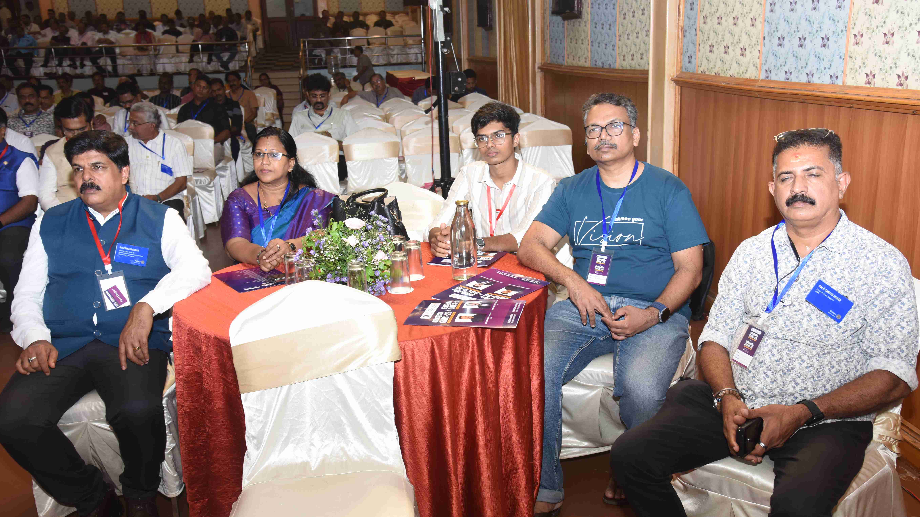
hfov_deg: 58.0
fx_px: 829
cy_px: 270
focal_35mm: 34
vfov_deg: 34.6
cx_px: 459
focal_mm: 32
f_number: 6.3
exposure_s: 1/100
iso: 640
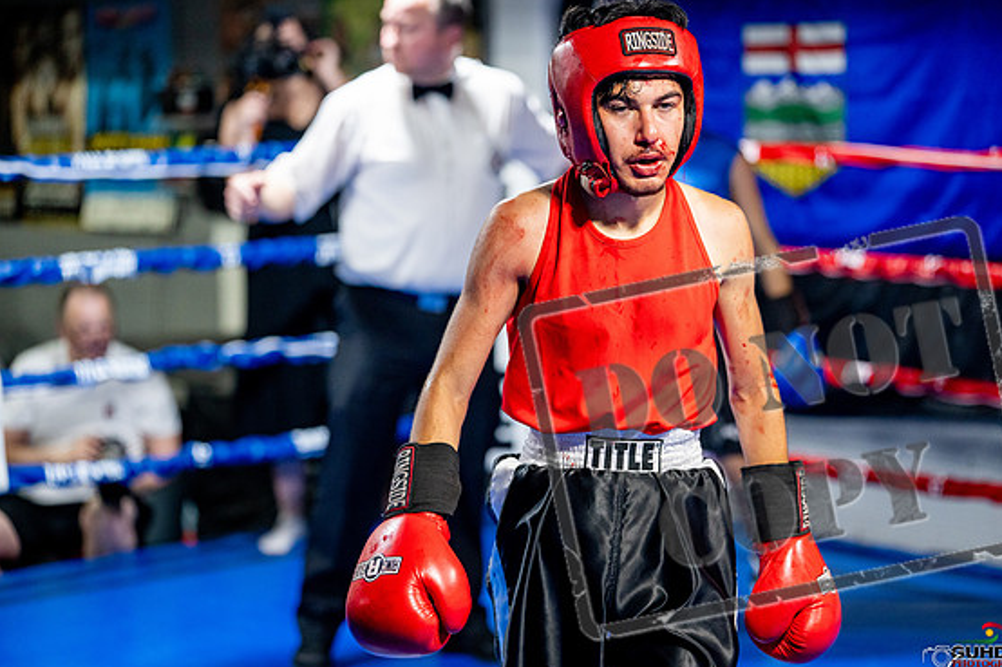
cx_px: 523
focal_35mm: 88
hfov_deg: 23.1
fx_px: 2448
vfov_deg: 15.5
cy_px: 335
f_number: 2
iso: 4000
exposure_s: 1/800
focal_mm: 84
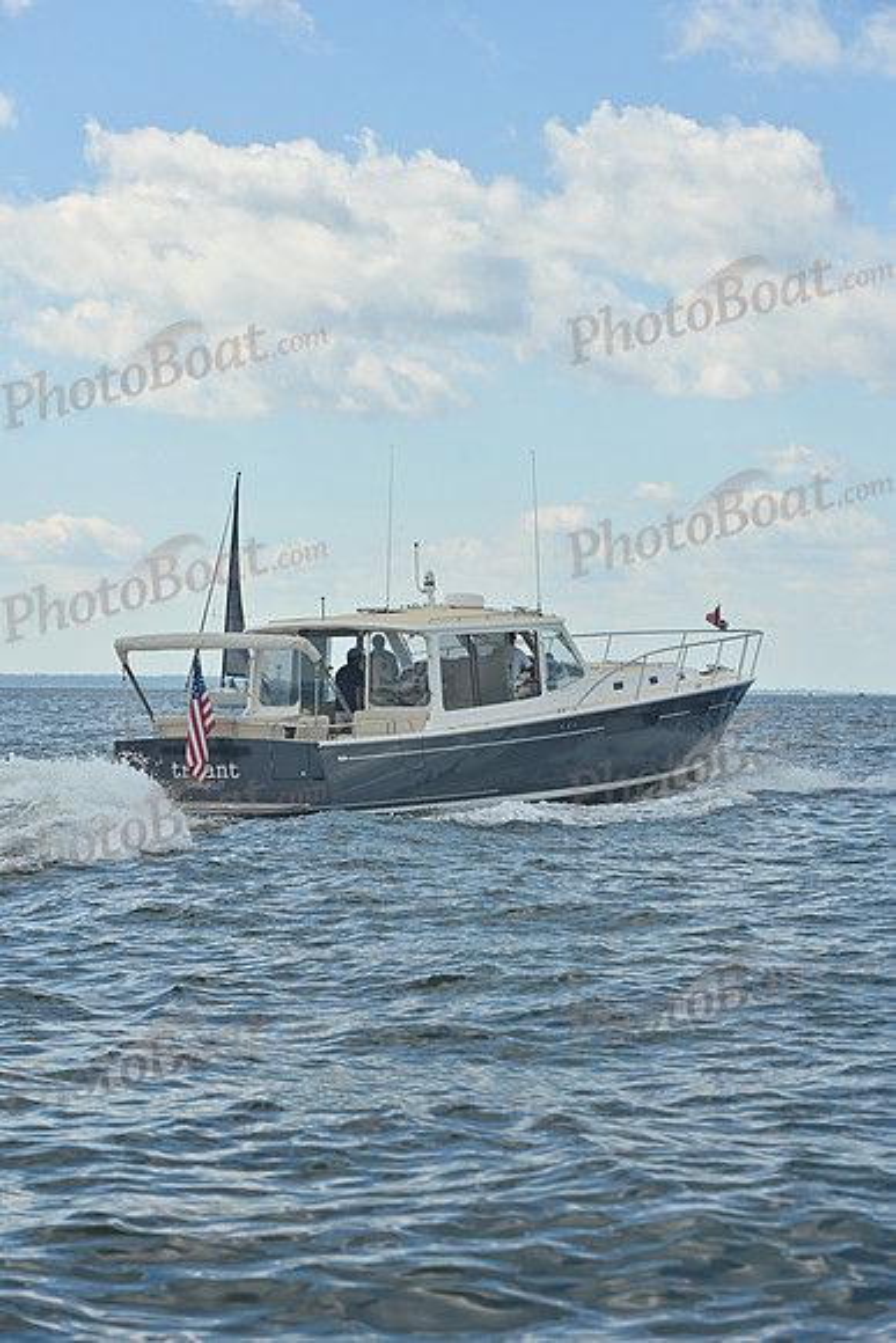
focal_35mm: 92
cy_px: 672
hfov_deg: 14.9
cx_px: 448
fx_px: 3432
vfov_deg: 22.1
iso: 250
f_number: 6.3
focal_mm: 92
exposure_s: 1/1600
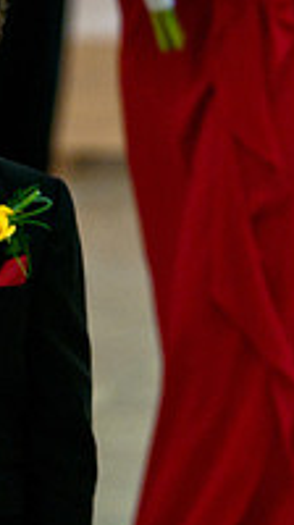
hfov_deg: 2.5
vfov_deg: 4.5
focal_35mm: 479
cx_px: 396
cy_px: 251
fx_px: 6654
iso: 640
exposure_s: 1/100
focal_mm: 105
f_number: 2.8
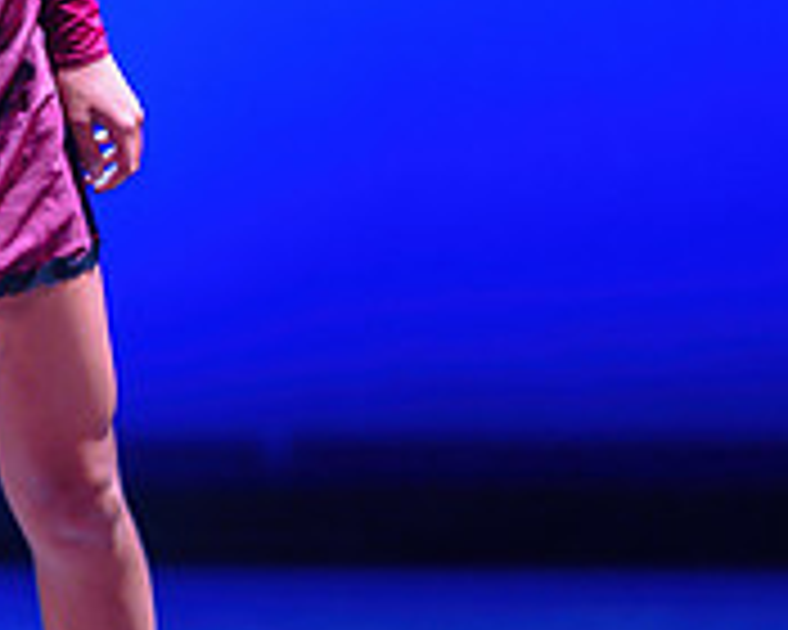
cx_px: -203
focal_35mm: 326
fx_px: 7603
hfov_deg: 5.9
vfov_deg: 4.7
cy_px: 194
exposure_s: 1/250
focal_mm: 105
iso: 1250
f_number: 1.4
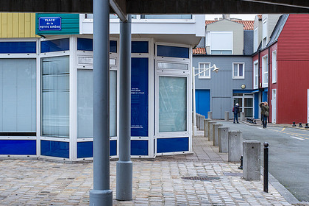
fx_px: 618
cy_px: 108
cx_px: 150
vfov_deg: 18.9
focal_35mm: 72
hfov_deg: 28.1
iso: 400
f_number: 13
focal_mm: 50
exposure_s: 1/60
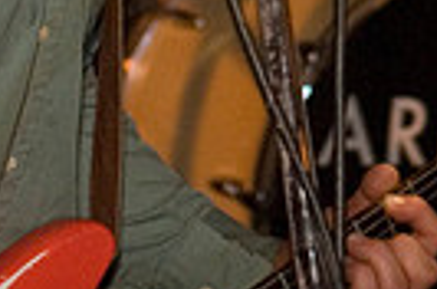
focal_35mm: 229
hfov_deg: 8.9
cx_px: 506
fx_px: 2775
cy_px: -240
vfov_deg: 5.9
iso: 1600
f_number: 2.8
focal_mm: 35
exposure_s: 1/25
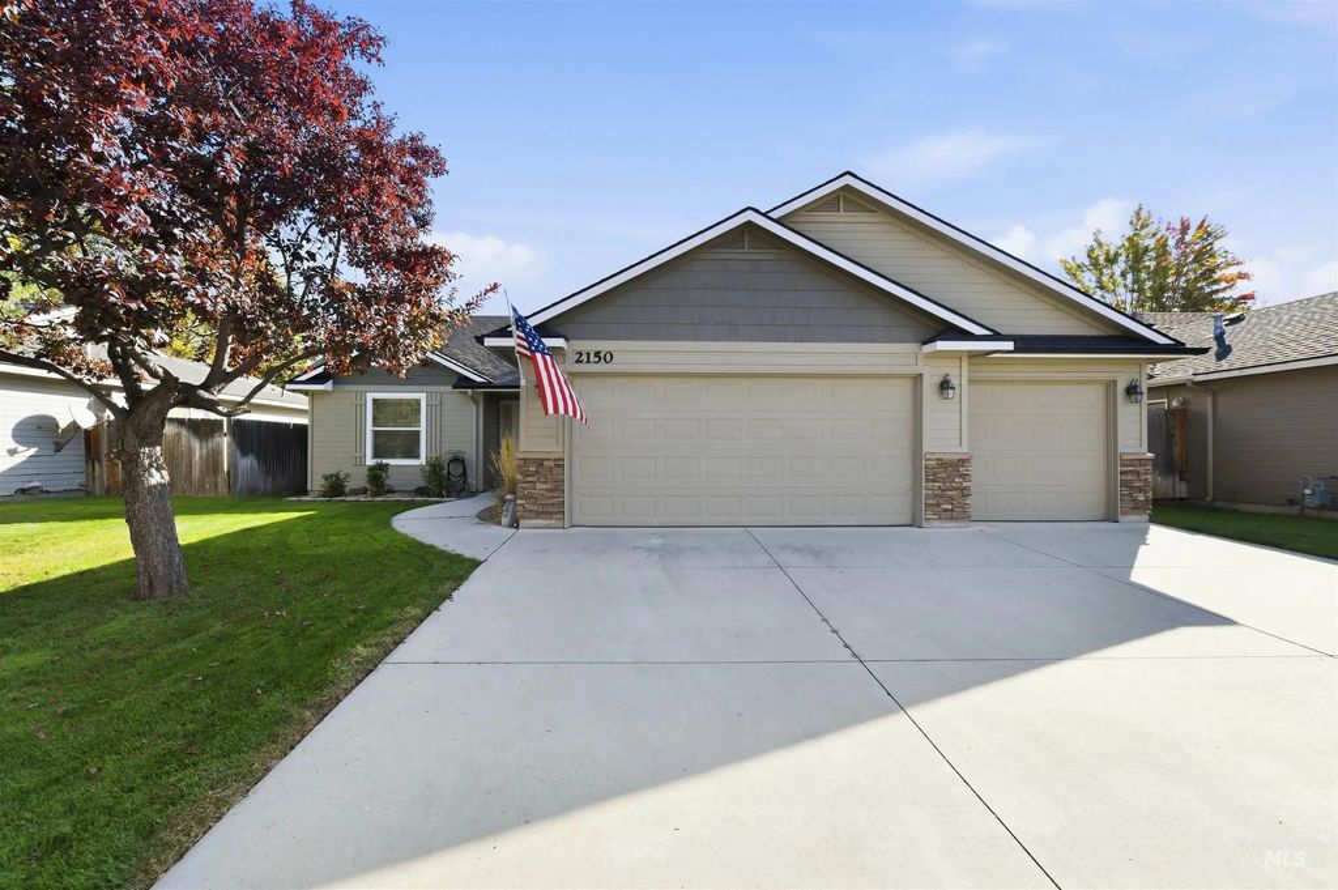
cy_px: 445
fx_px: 594
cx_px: 669
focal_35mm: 16
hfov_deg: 96.8
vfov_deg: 73.7
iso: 320
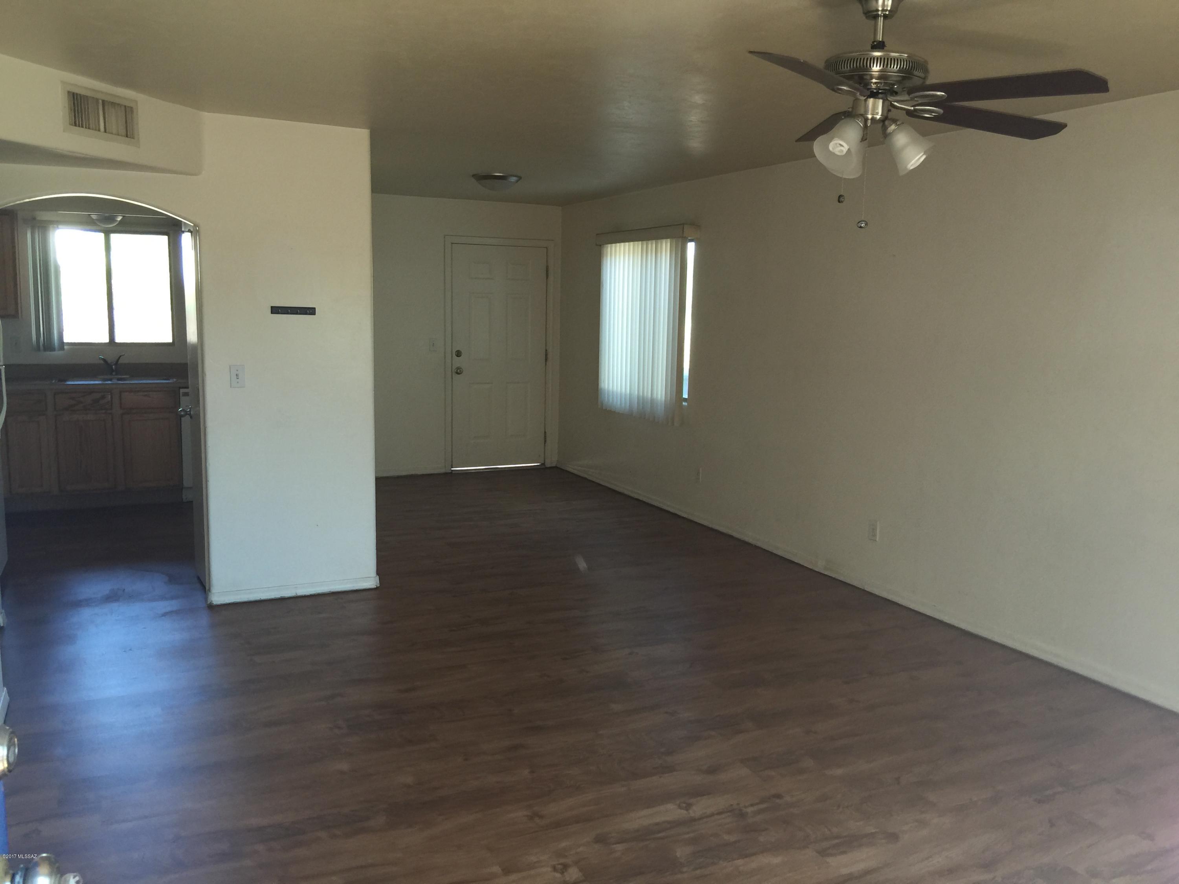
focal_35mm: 29
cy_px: 442
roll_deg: -1.4
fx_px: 988
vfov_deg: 48.2
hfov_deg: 61.7
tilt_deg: -9.3
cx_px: 590
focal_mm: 4.15
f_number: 2.2
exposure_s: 1/15
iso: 32
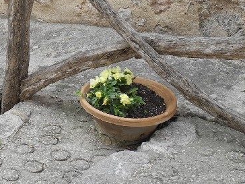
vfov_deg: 13.6
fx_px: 757
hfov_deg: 17.4
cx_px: -56
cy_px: -14
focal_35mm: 107
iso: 100
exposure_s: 1/186
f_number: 3.2
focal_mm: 8.1
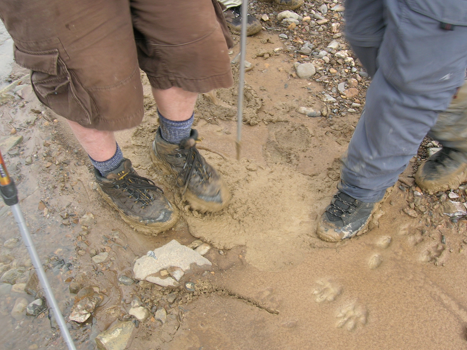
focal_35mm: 36
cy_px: 170
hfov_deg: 51.3
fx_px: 486
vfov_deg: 39.7
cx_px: 246
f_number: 4.9
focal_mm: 5.7
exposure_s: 1/49
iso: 50
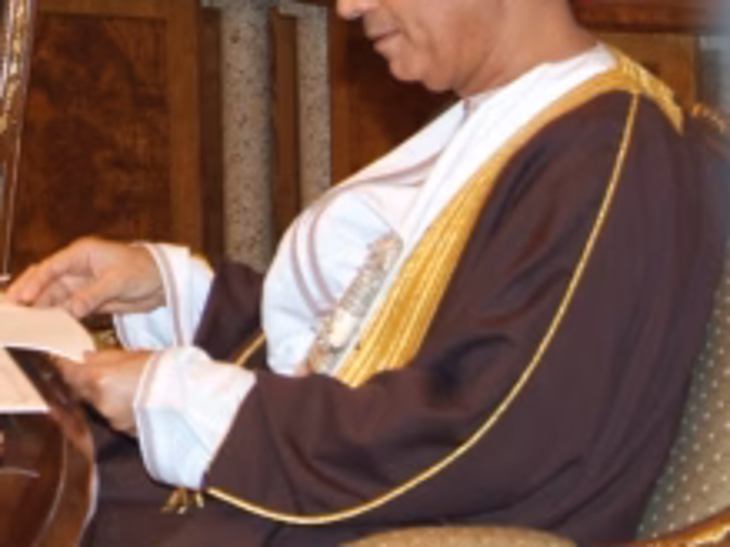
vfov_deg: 8.2
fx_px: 3773
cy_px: -127
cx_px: -520
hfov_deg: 10.5
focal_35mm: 179
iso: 400
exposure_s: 1/60
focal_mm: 35
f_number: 5.6
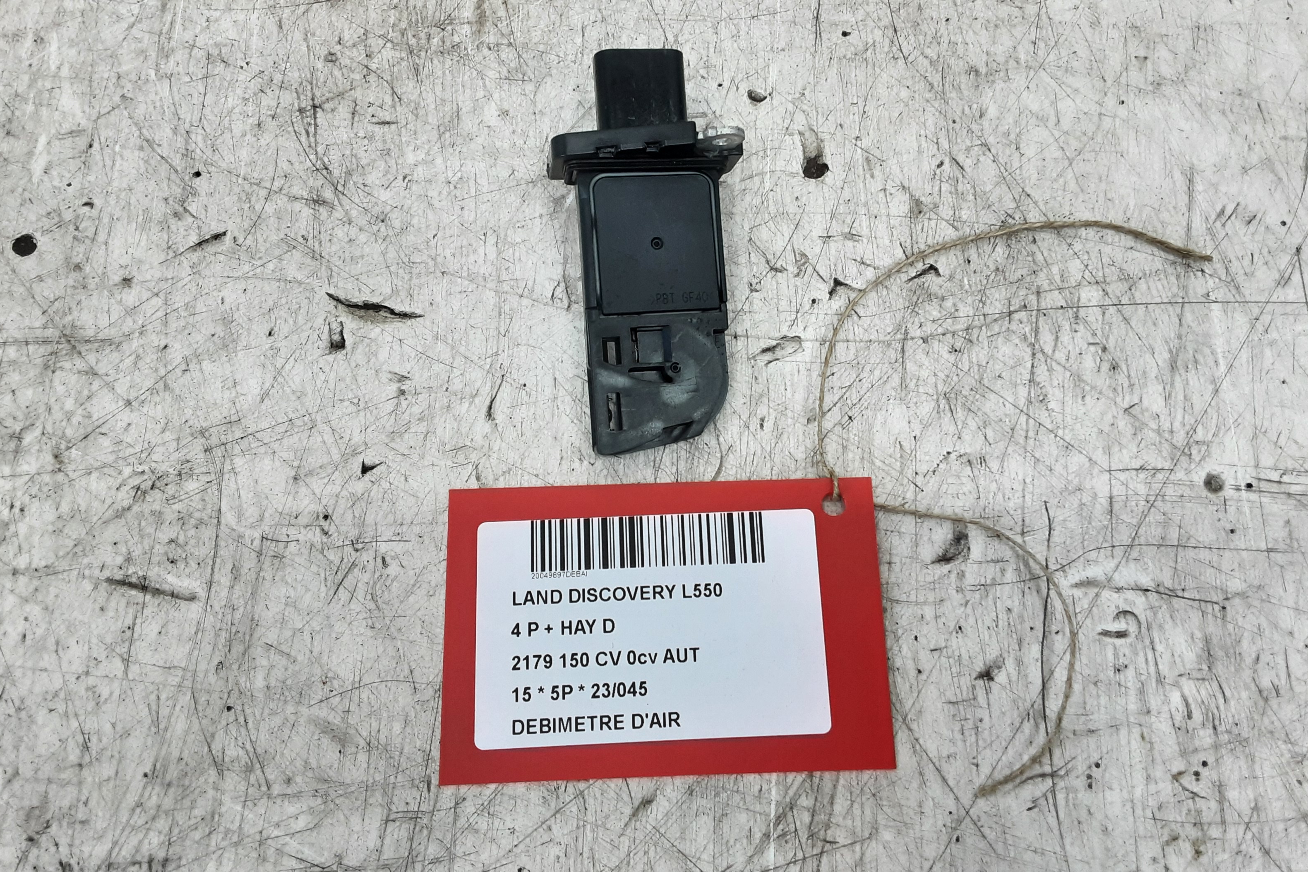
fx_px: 1054
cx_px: 665
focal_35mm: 29
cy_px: 401
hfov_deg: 63.7
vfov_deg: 44.9
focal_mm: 2.91
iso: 80
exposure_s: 1/50
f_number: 1.9
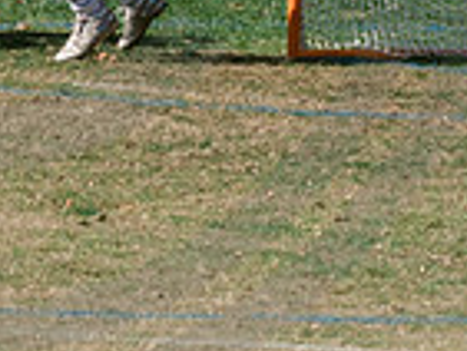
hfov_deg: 2.1
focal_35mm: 947
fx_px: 12787
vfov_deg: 1.6
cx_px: -79
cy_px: -245
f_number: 7.1
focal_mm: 130
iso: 250
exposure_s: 1/800
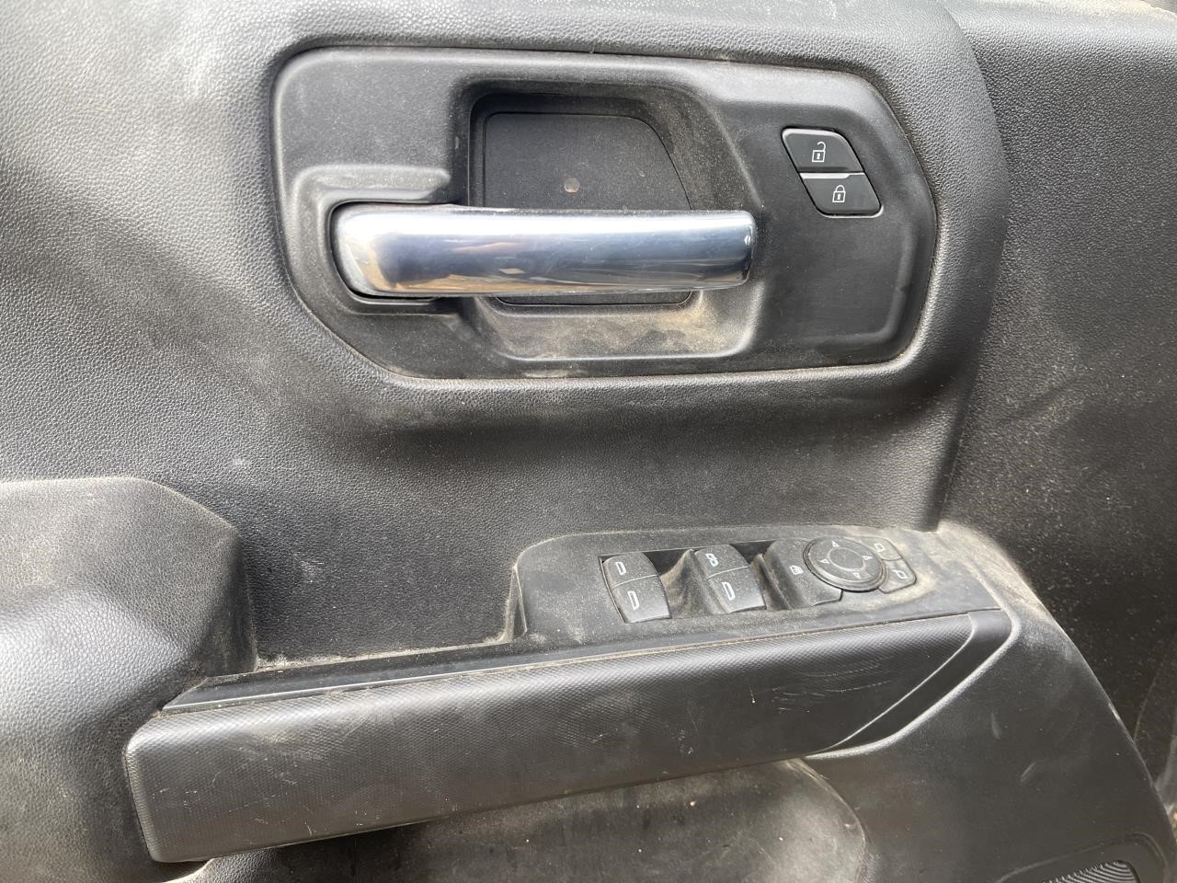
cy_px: 442
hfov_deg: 69.4
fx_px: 850
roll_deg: +0.1
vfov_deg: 54.9
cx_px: 588
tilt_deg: -31.1
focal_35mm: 25
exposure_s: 1/121
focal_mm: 5.1
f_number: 1.6
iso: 80
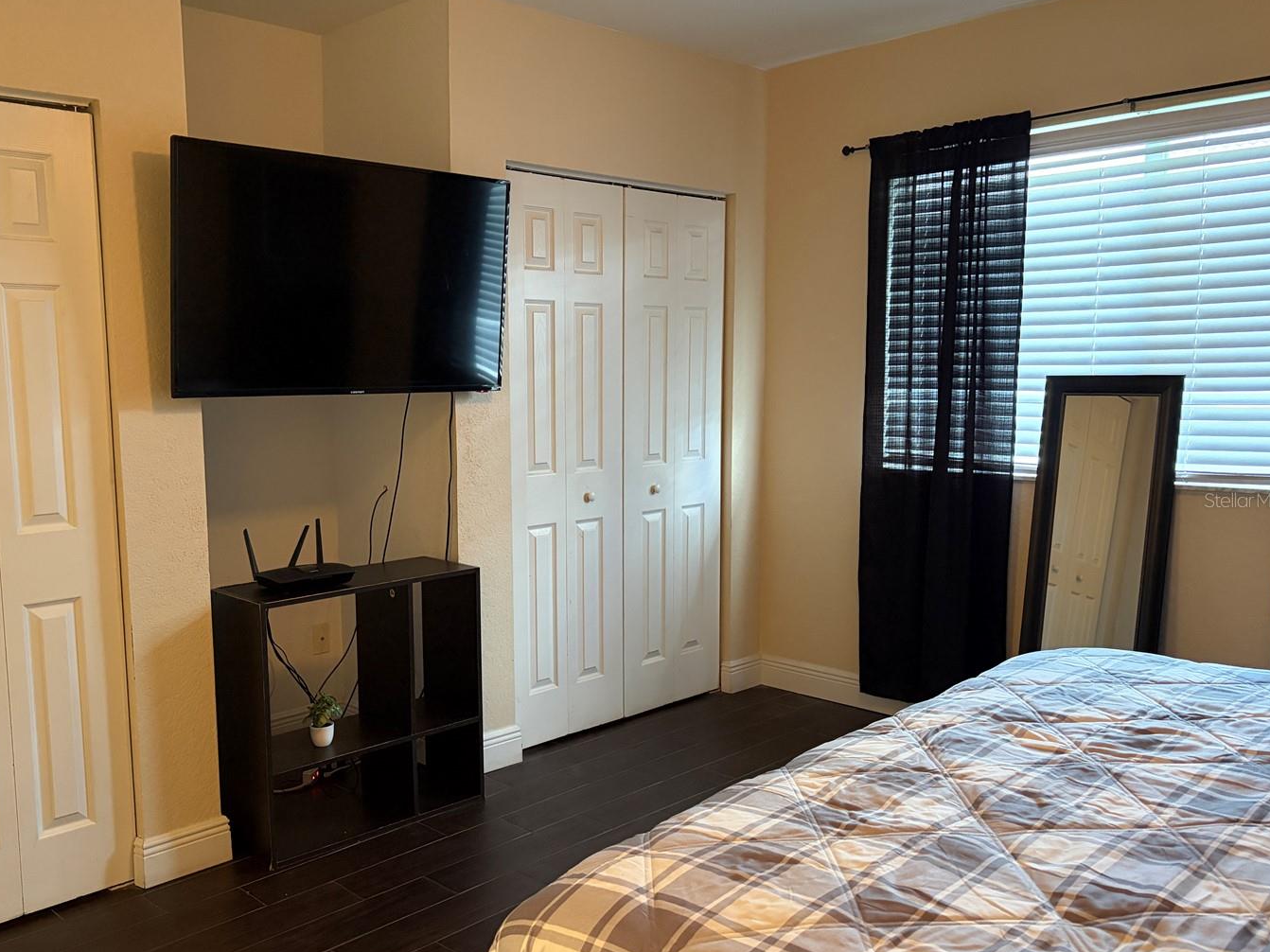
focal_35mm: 31
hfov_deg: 58.1
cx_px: 537
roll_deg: +0.1
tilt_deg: -7.1
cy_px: 500
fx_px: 1137
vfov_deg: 45.4
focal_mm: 5.96
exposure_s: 1/40
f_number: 1.6
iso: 500
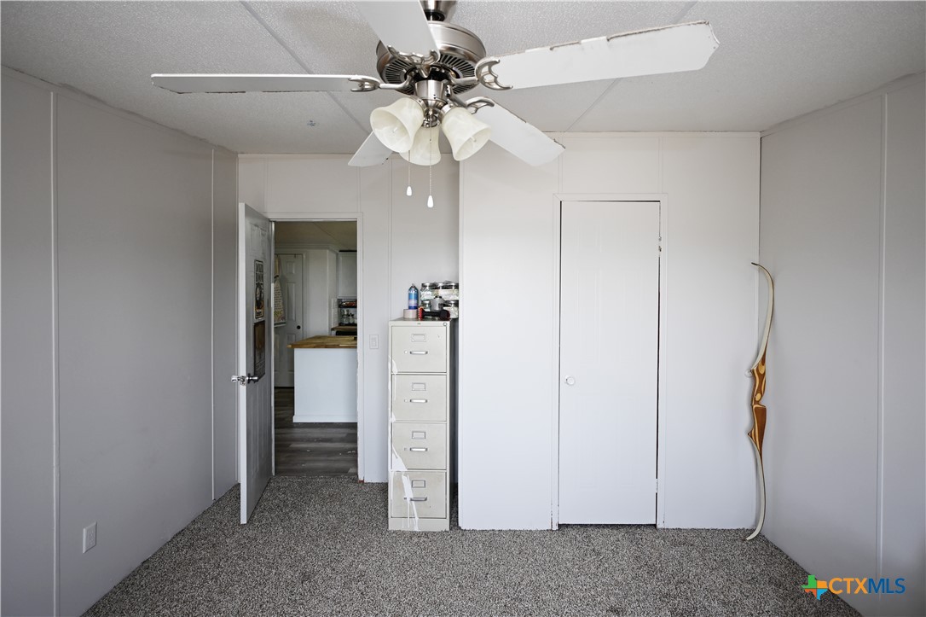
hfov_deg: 90.0
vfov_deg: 67.3
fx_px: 463
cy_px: 308
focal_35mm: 18
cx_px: 463
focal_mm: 12
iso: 64
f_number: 3.5
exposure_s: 1/40
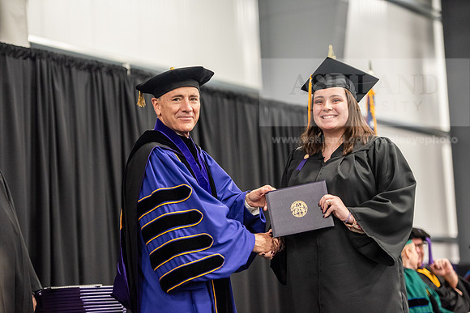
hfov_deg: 18.6
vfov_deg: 12.5
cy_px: 156
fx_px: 1436
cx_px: 235
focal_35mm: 110
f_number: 3.2
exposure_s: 1/200
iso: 3200
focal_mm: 110
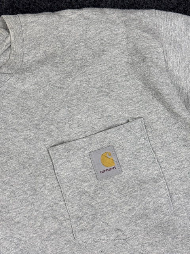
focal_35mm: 48
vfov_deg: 39.7
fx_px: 351
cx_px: 95
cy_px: 127
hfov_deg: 30.3
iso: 80
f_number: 1.78
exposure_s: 1/100
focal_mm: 6.76
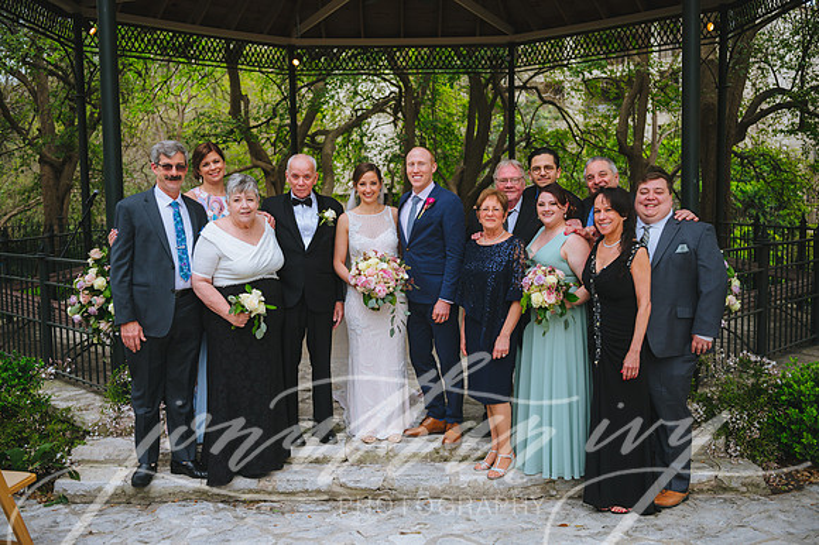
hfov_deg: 53.2
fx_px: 819
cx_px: 410
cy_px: 272
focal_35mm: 36
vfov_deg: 36.8
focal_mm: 36
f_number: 2.8
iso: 400
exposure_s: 1/2000
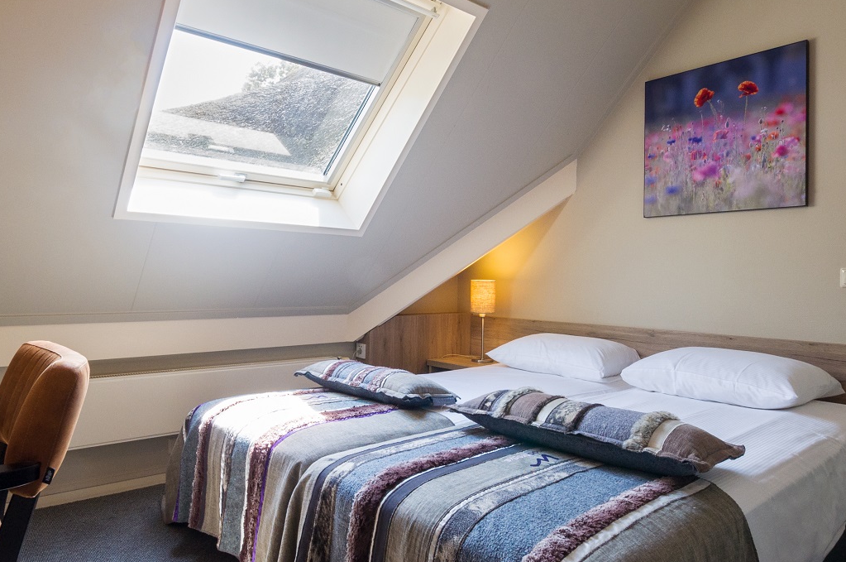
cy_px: 281
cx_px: 376
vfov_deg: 57.1
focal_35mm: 22
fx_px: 516
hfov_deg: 78.4
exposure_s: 1/20
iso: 640
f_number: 8
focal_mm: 10
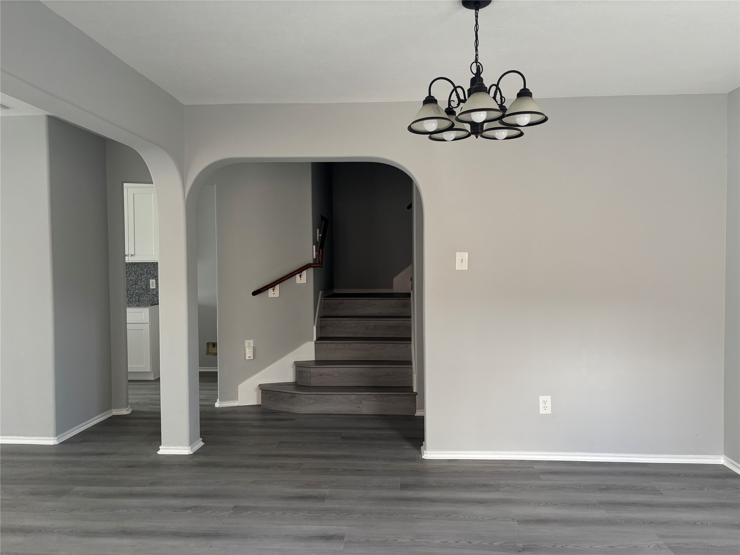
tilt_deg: -1.8
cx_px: 370
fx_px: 556
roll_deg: +0.4
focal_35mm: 26
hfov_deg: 67.3
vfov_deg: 53.1
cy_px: 278
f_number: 1.6
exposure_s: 1/88
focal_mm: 5.96
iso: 125
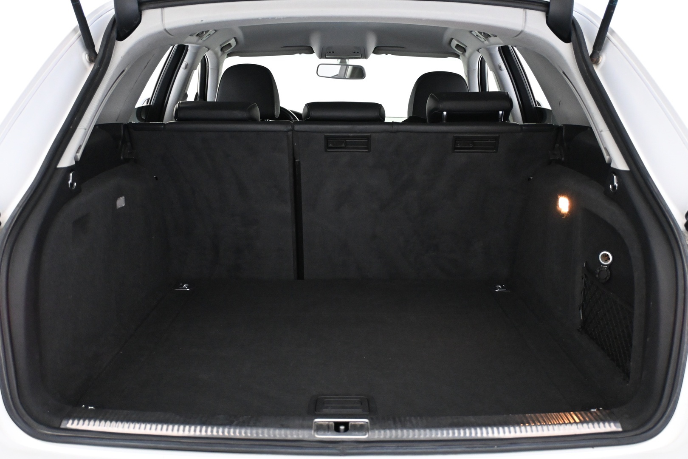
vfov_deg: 33.6
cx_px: 344
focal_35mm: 40
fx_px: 760
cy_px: 230
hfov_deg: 48.7
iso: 4000
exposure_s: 1/60
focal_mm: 26.5
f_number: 4.5
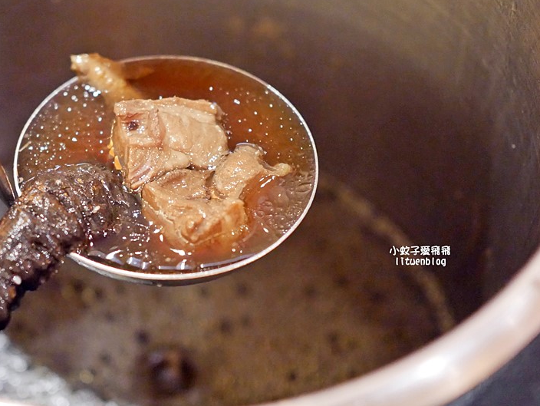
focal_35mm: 71
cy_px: 194
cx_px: 160
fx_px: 1108
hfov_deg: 27.1
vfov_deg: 20.7
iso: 3200
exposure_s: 1/60
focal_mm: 25
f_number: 1.8
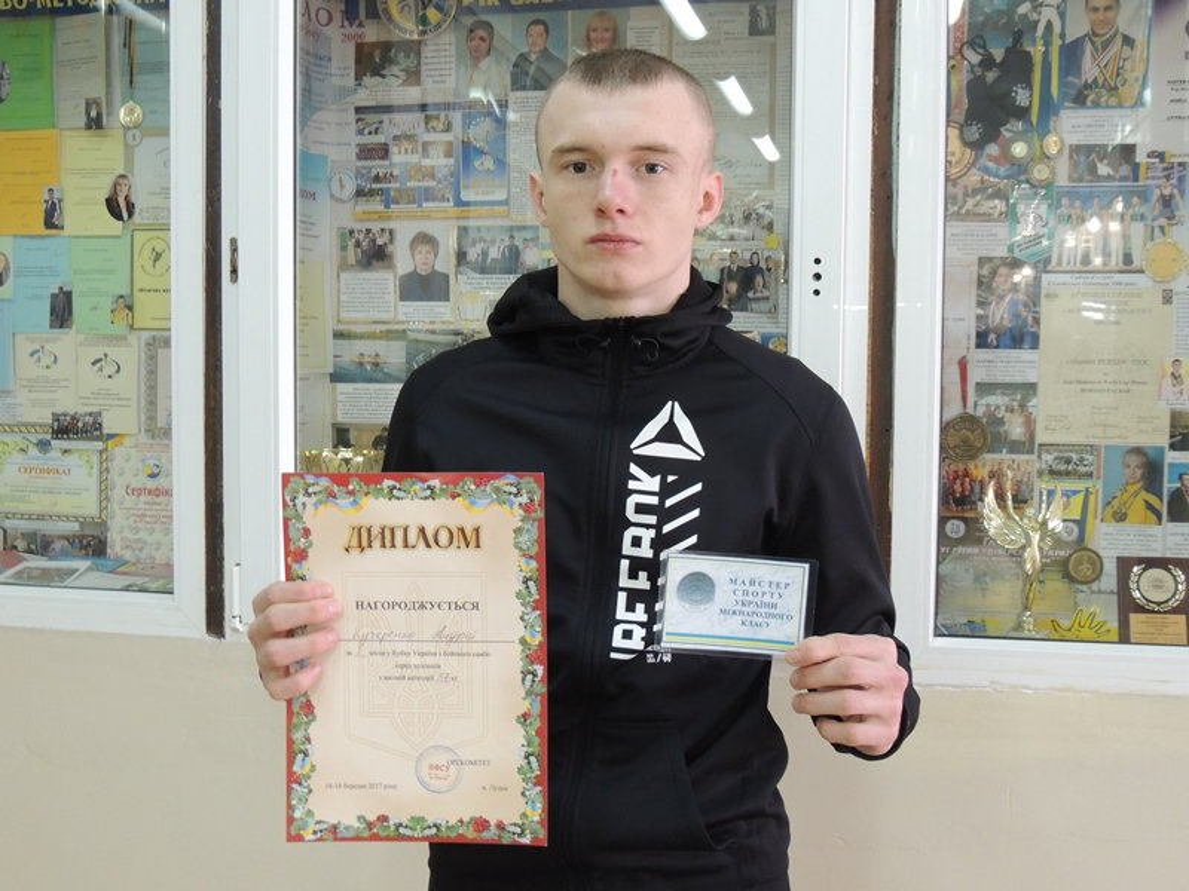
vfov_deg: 36.0
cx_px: 594
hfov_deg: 46.8
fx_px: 1374
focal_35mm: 40
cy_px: 446
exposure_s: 1/13
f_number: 3.3
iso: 560
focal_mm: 7.1
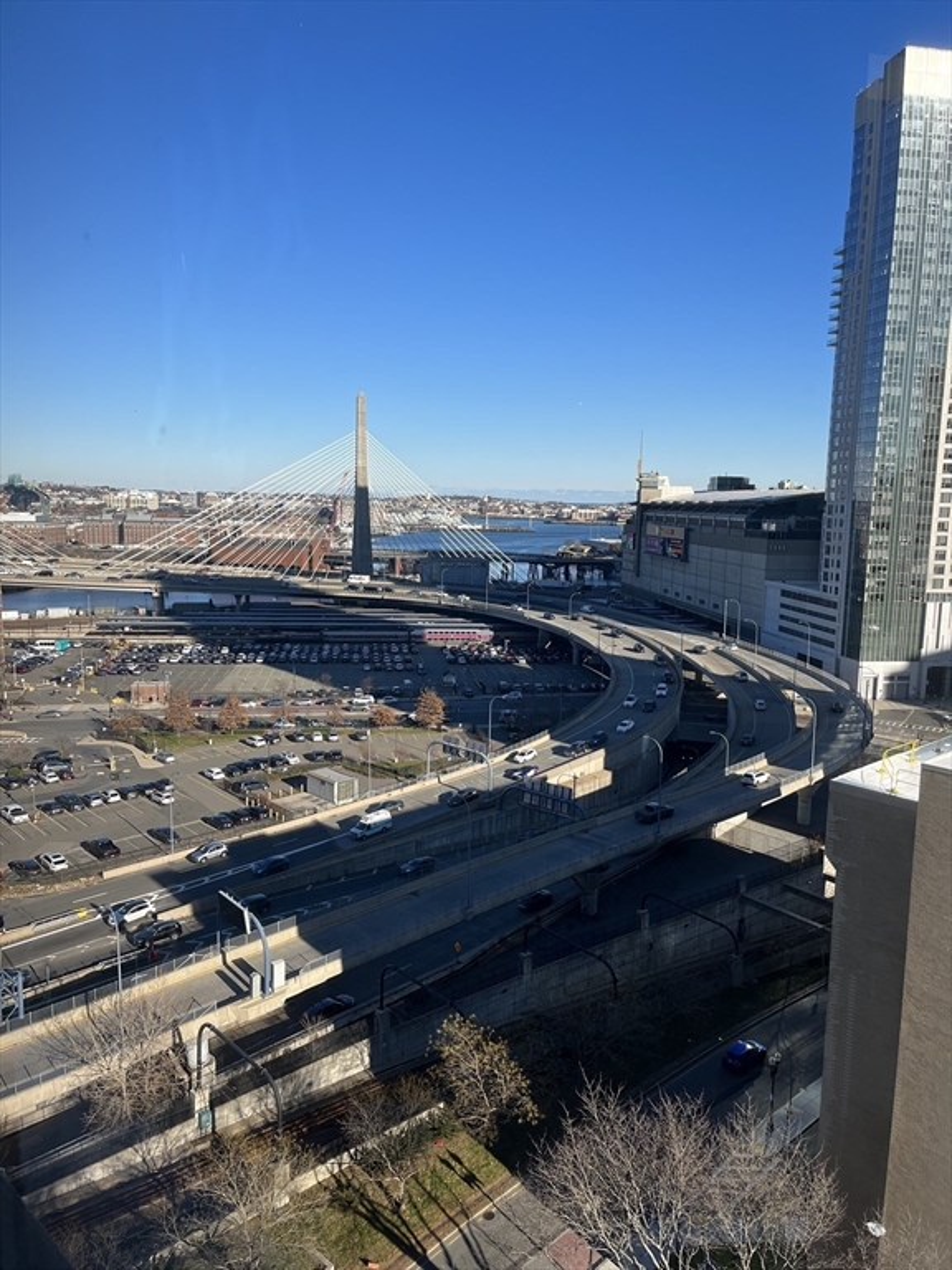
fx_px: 953
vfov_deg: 67.3
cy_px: 635
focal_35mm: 26
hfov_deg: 53.1
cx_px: 476
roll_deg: -0.4
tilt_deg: -7.6
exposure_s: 1/2571
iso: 50
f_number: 1.6
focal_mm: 5.1
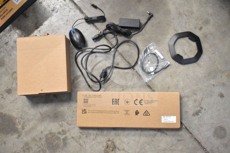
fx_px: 249
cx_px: 115
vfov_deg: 34.2
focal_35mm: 39
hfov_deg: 49.5
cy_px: 76
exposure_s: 1/40
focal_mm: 26
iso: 3200
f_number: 4
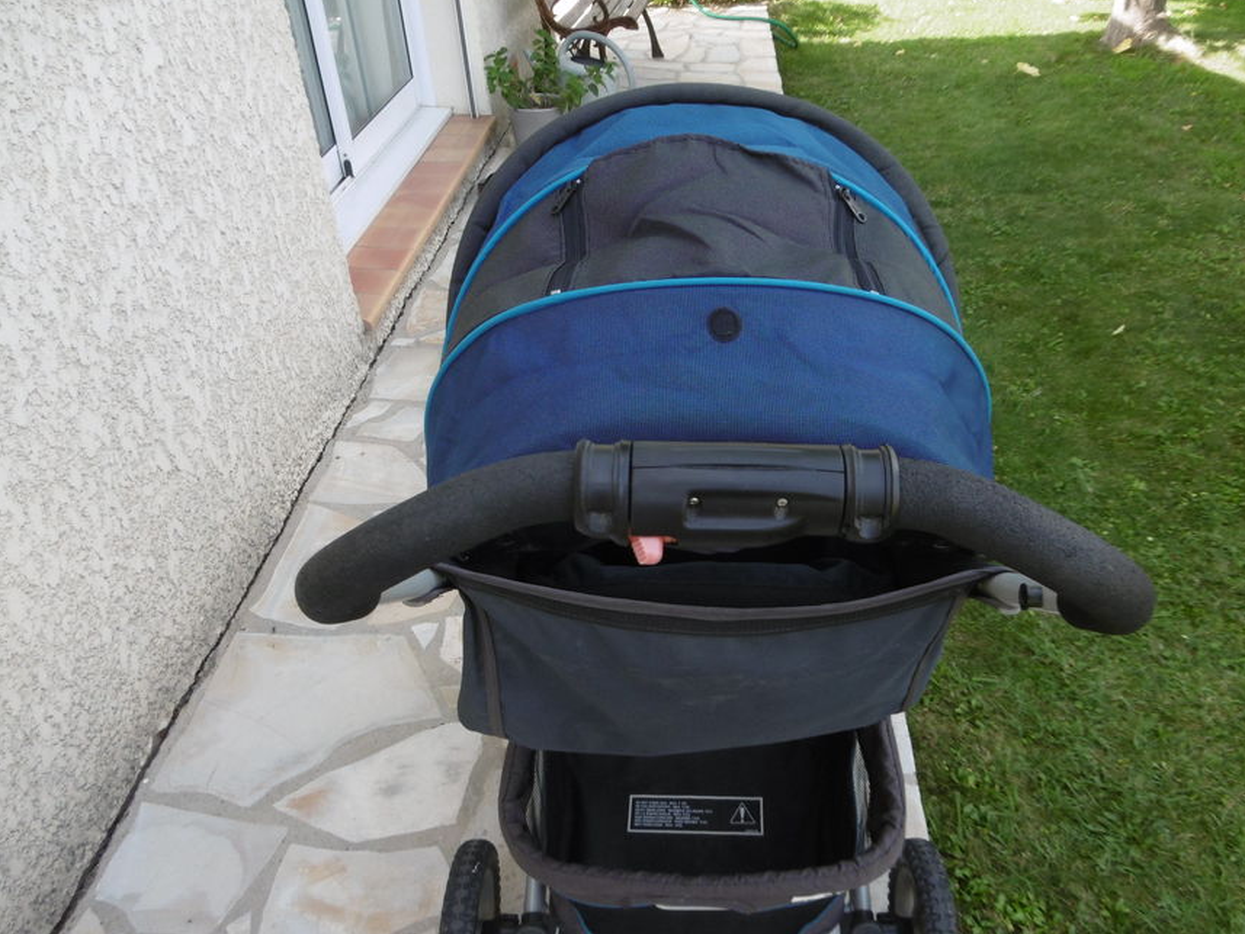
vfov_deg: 49.7
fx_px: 1007
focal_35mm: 28
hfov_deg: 63.2
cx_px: 699
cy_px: 514
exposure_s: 1/160
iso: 100
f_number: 3.1
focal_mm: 4.3
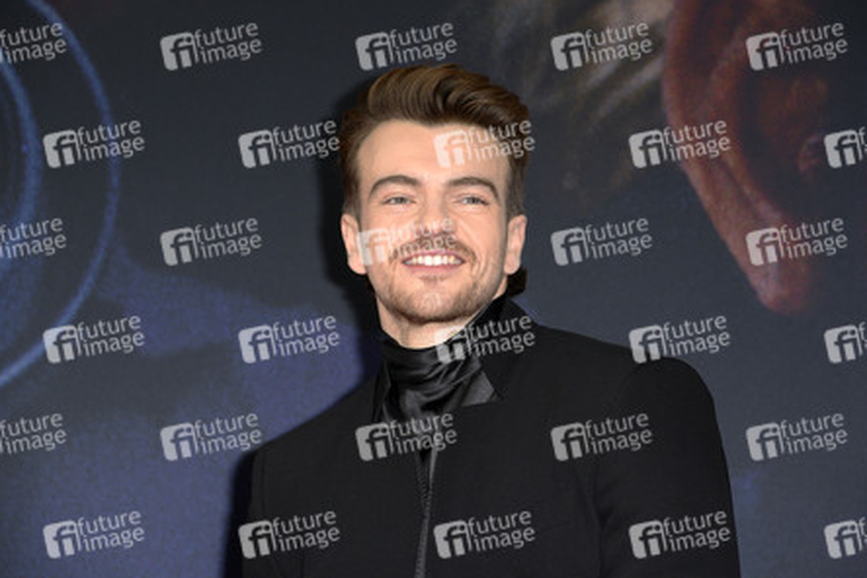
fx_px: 3299
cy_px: 291
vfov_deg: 10.0
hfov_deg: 15.0
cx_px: 433
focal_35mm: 137
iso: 2000
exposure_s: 1/250
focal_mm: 135
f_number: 6.3
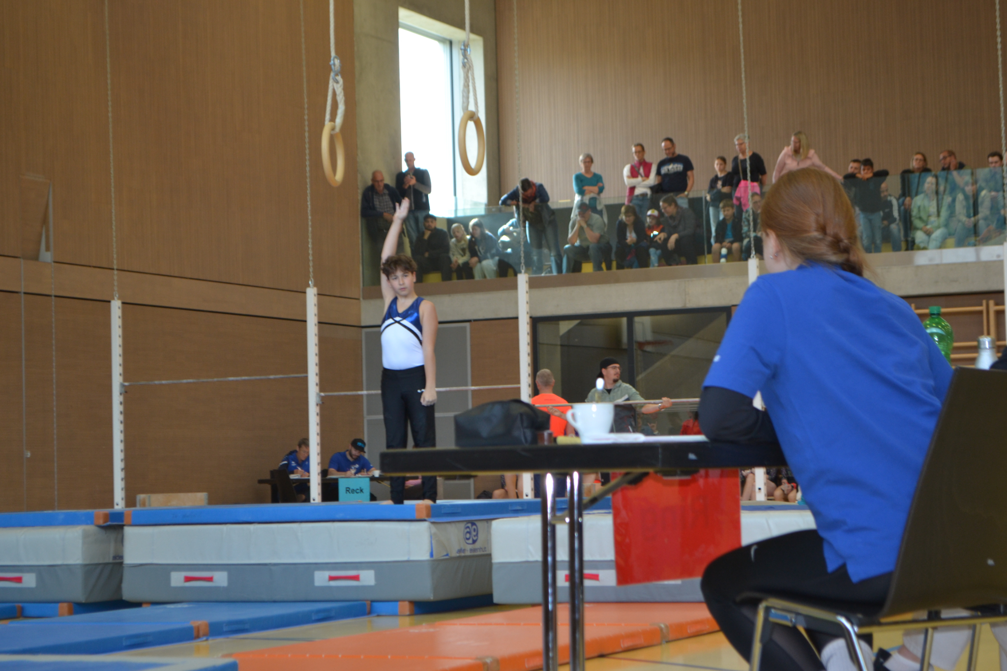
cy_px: 336
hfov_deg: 24.6
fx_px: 2307
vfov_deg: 16.6
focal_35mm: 82
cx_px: 504
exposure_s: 1/80
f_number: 5.6
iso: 400
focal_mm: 55
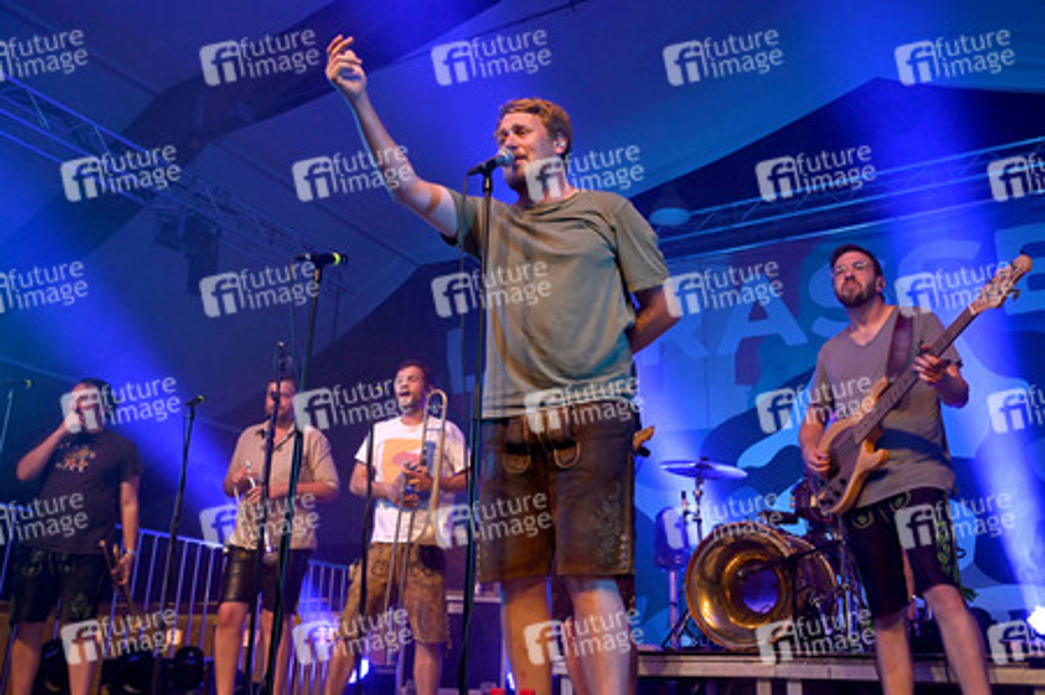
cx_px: 522
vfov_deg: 37.8
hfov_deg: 54.5
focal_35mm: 35
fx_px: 1015
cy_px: 348
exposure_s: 1/60
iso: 3200
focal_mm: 35
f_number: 6.3
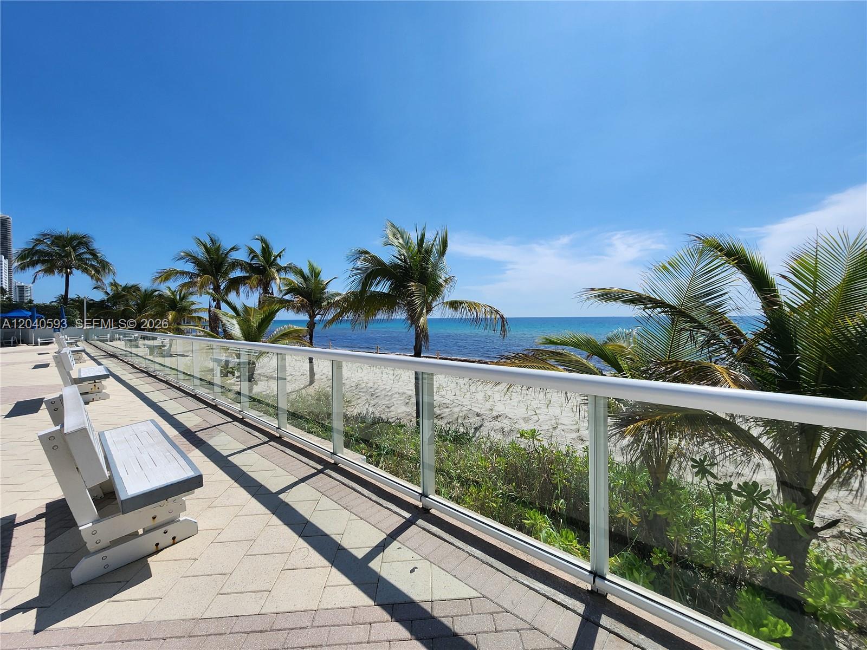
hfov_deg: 106.2
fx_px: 326
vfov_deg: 89.9
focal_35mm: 13
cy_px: 325
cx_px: 434
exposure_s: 1/3977
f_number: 2.2
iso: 50
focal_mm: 2.2
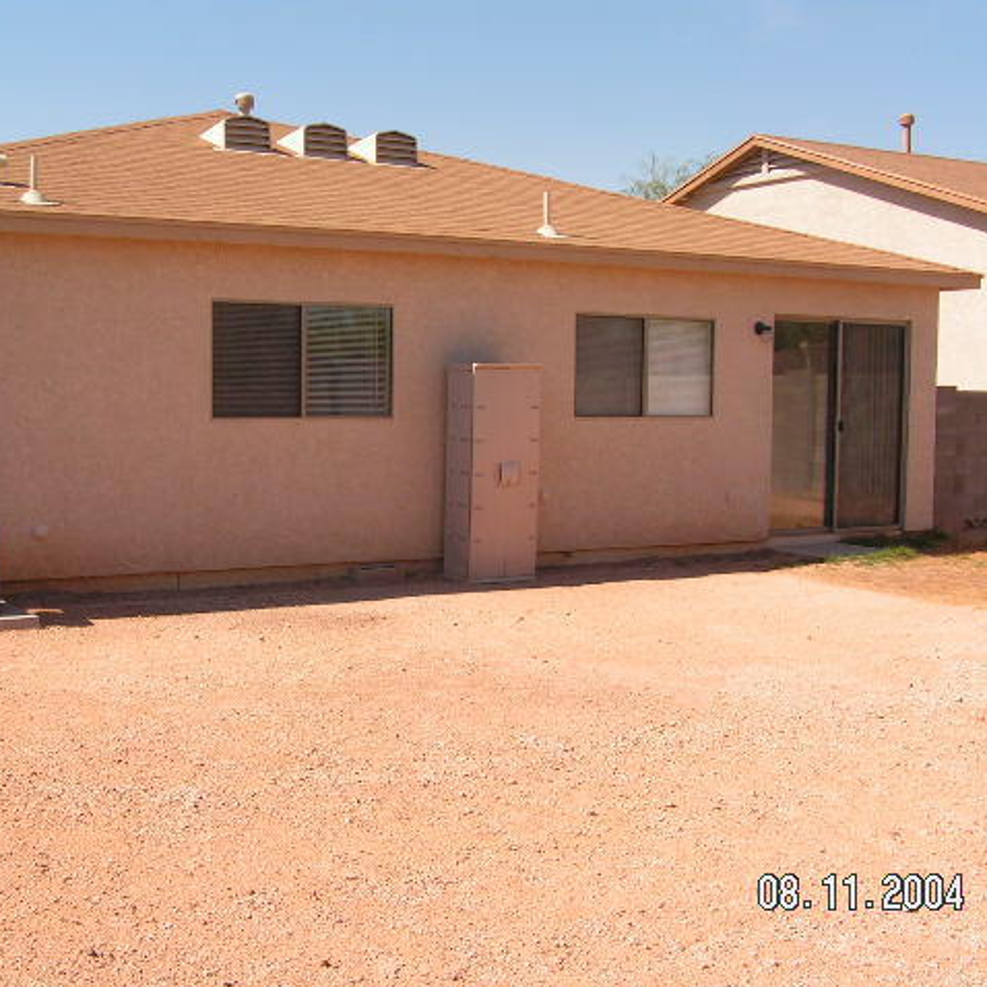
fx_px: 1452
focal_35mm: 45
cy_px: 494
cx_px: 411
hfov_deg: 37.5
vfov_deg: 37.6
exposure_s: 1/320
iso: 50
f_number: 5.6
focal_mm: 6.3
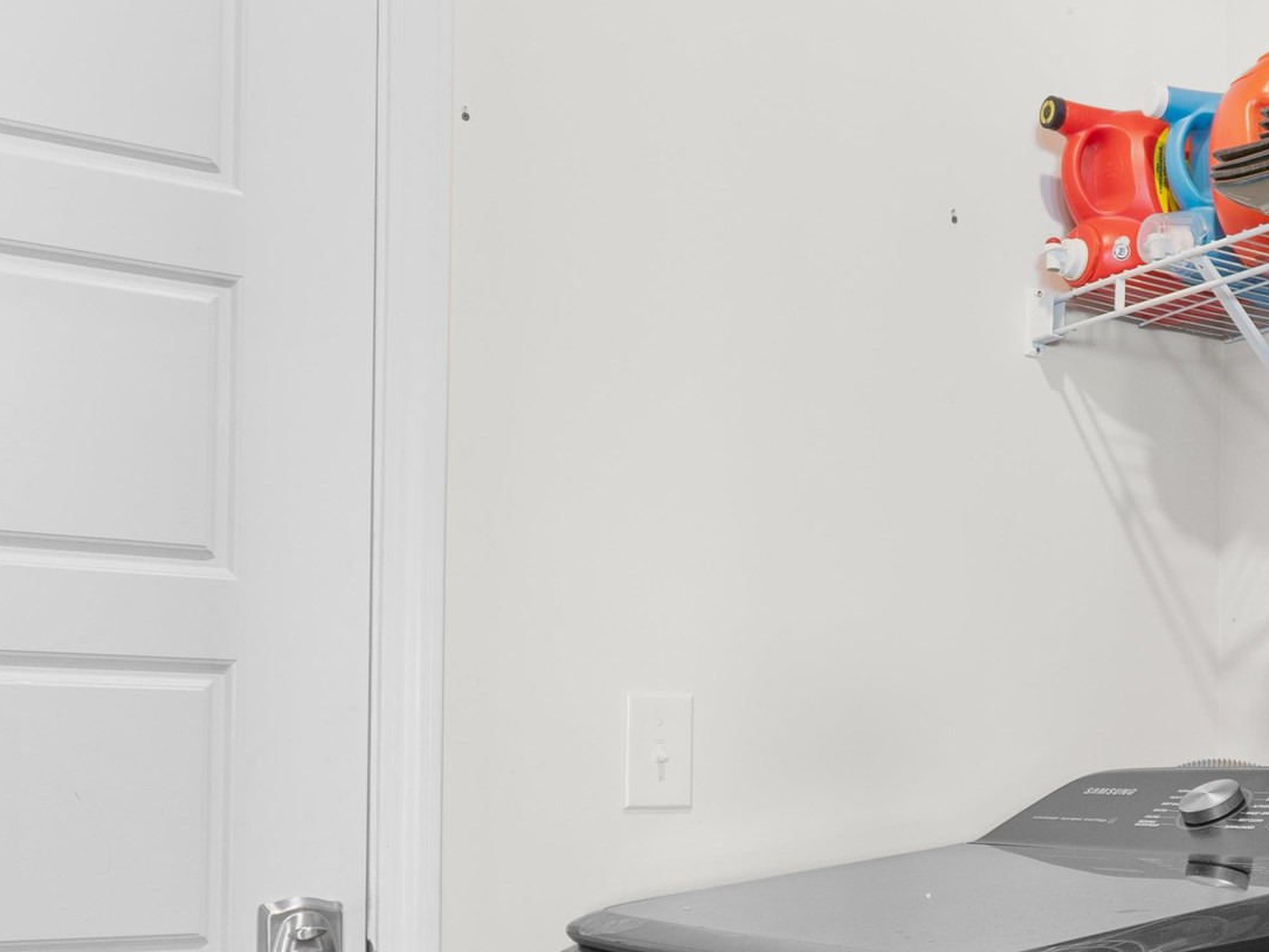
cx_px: 1041
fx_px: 1797
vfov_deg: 29.0
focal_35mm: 49
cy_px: 765
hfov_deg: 37.3
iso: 100
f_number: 4.8
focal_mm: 12
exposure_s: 1/3
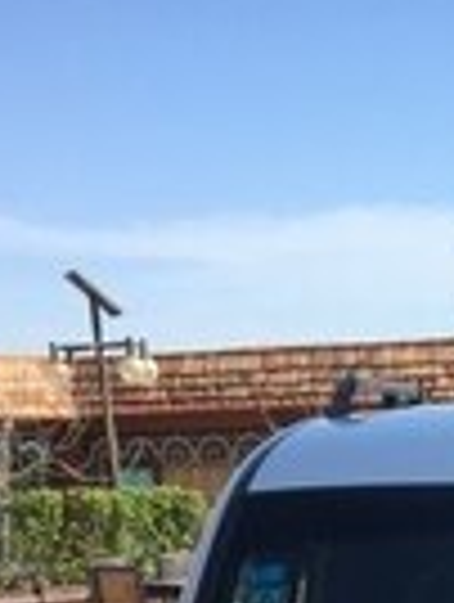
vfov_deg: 16.5
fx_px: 1865
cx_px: 562
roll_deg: +0.0
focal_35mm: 107
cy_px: 940
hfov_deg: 13.5
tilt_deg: -15.3
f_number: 2.2
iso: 25
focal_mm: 4.15
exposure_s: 1/1054
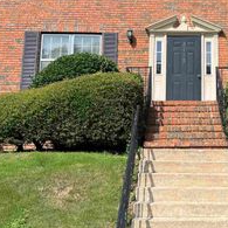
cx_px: 186
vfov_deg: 28.9
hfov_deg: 28.4
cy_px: 84
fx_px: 440
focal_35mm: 59
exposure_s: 1/3460
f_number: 1.5
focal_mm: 5.7
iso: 50
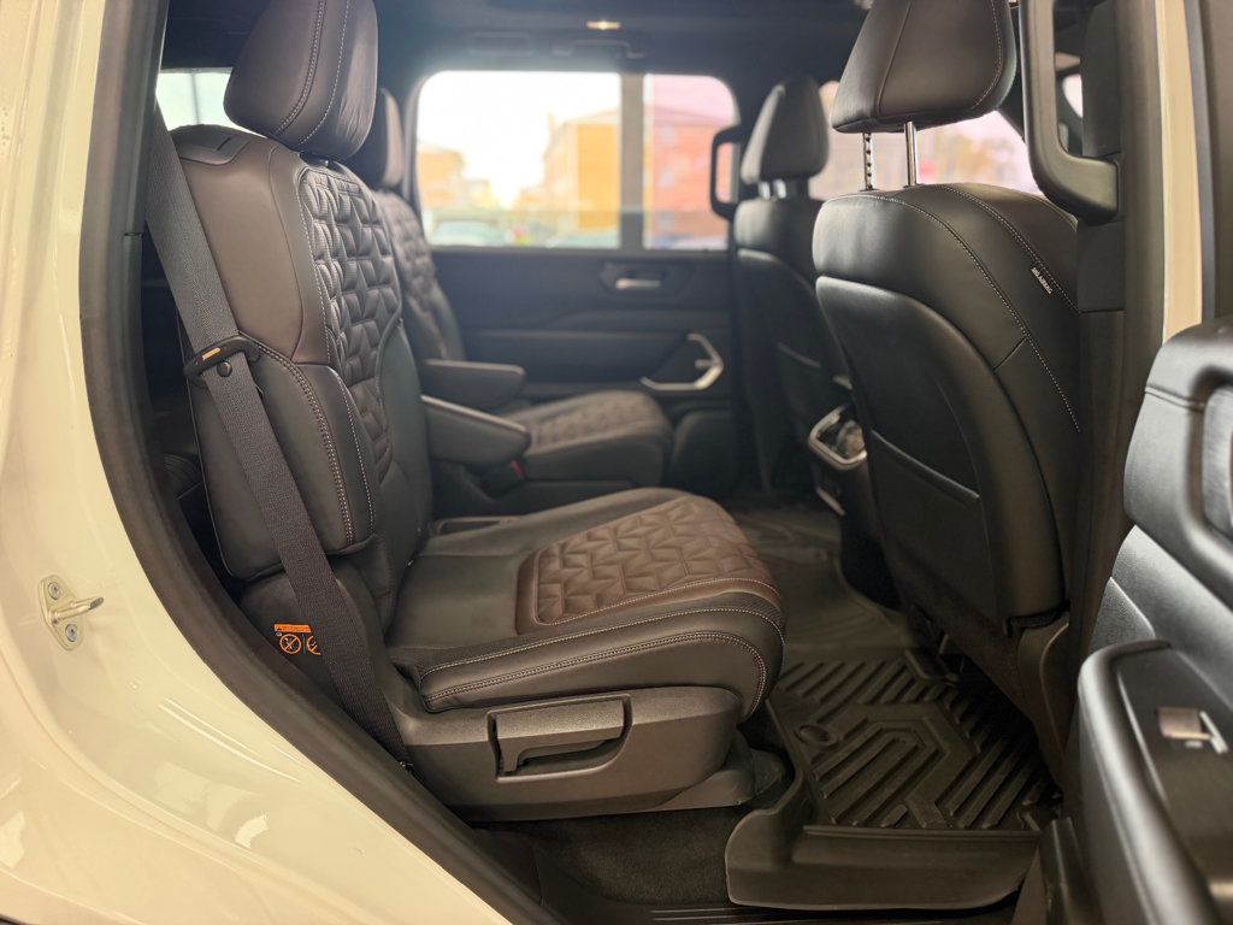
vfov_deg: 56.8
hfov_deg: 71.6
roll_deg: +1.1
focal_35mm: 24
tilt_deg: -15.8
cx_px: 616
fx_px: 855
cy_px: 462
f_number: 1.78
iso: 200
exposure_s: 1/60
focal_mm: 6.76
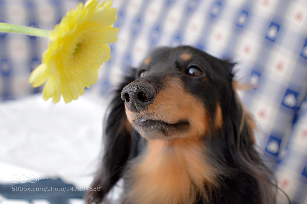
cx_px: 154
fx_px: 511
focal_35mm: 60
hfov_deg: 33.4
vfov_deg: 22.6
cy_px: 102
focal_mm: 40
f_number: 5
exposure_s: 1/60
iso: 320
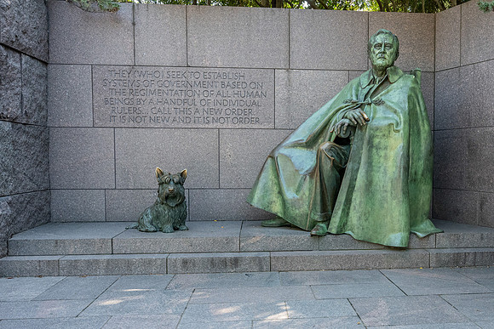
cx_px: 323
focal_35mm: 41
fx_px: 566
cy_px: 198
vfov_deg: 32.4
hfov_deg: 46.5
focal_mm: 31
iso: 3600
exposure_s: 1/200
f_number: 10
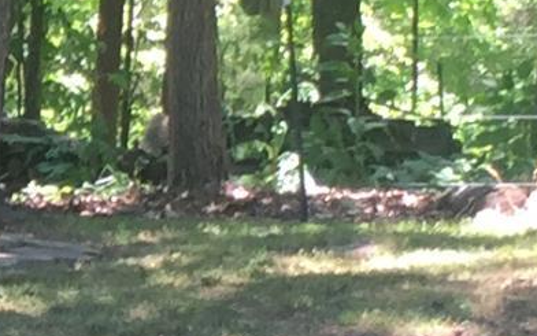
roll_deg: -3.6
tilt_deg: -8.9
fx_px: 3439
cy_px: 230
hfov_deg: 8.6
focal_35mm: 235
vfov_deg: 5.6
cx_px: -419
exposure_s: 1/120
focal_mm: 4.15
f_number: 2.2
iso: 40
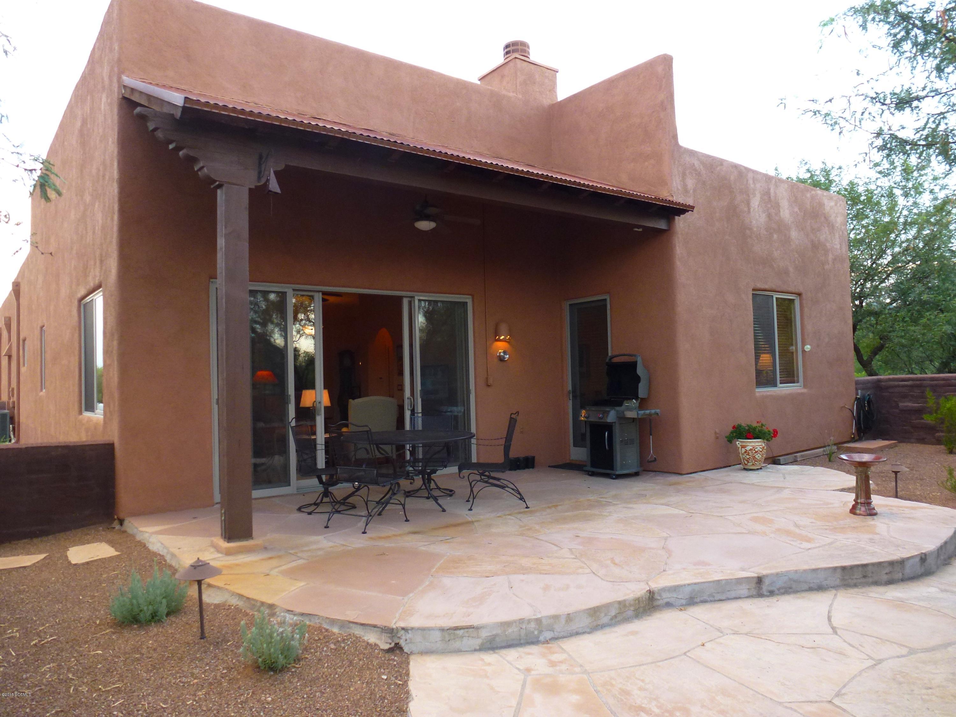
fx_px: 663
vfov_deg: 56.8
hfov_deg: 71.6
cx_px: 478
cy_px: 358
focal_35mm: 24
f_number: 3.5
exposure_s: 1/60
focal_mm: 4.3
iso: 160
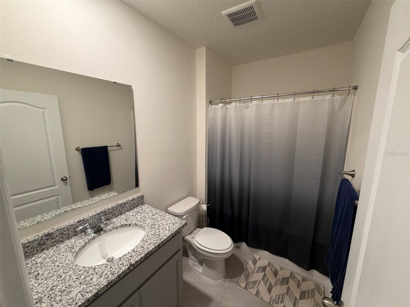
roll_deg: +0.0
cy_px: 154
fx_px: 166
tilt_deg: -9.9
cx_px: 205
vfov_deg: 85.7
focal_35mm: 14
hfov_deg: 102.1
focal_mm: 2.22
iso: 250
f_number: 2.2
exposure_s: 1/60
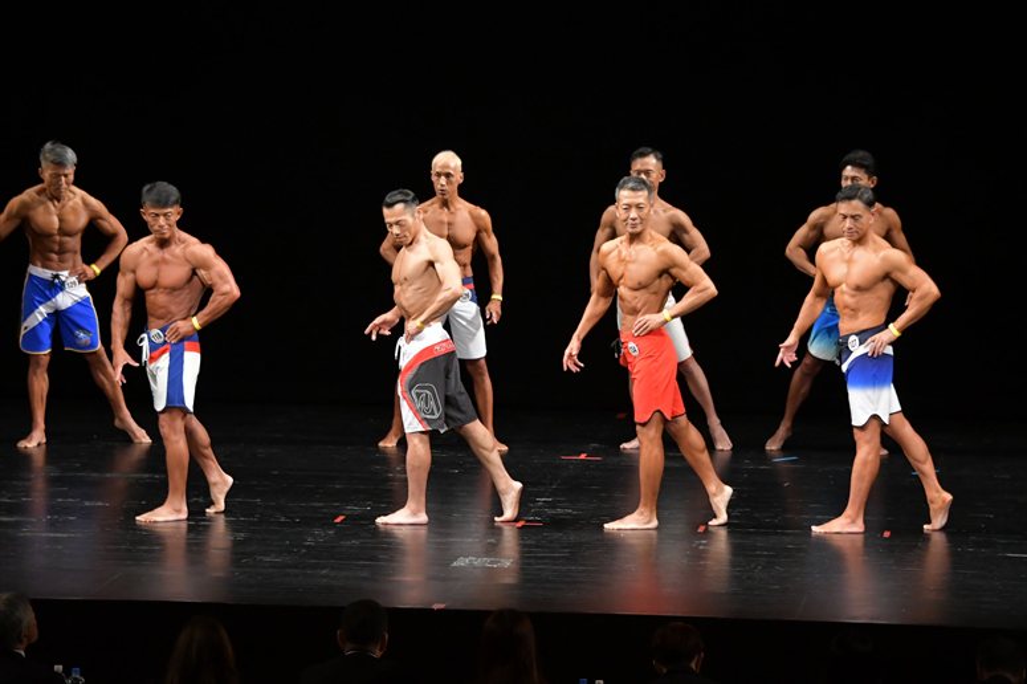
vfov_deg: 8.2
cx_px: 514
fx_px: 4790
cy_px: 342
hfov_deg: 12.2
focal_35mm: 168
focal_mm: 112
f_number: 5.6
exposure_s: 1/400
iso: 3200
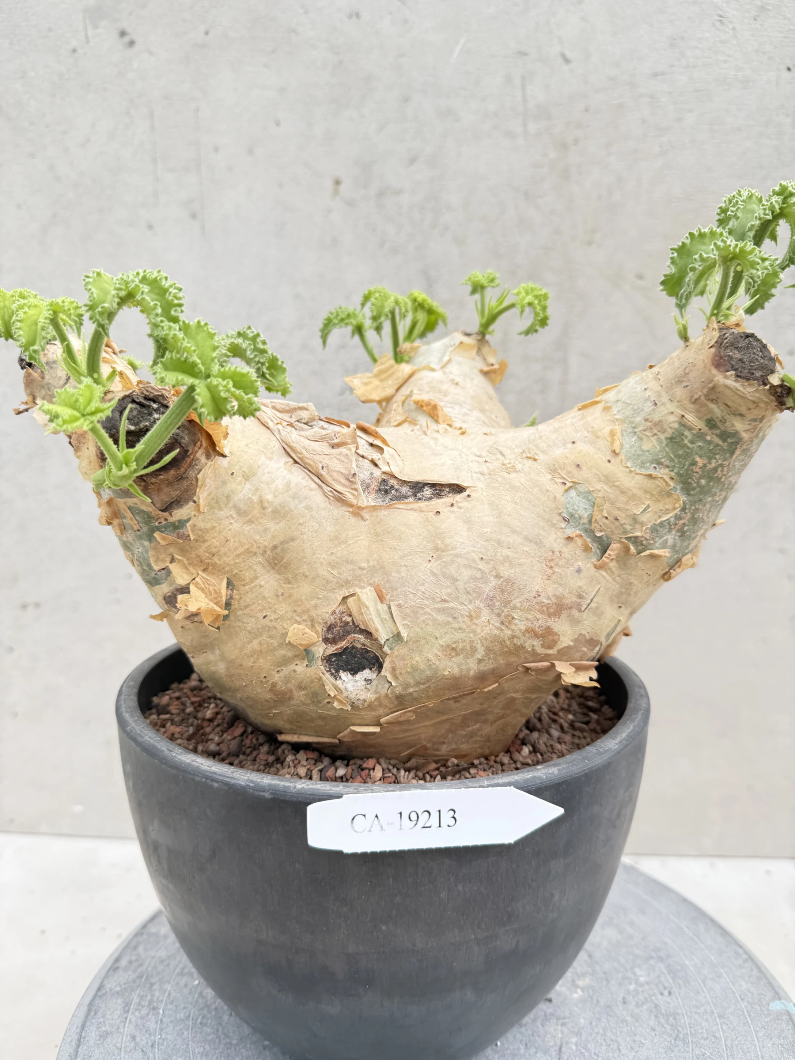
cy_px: 530
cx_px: 398
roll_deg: +0.0
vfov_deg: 71.6
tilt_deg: -10.9
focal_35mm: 24
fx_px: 735
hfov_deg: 56.8
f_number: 1.78
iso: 80
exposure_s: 1/240
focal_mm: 6.76
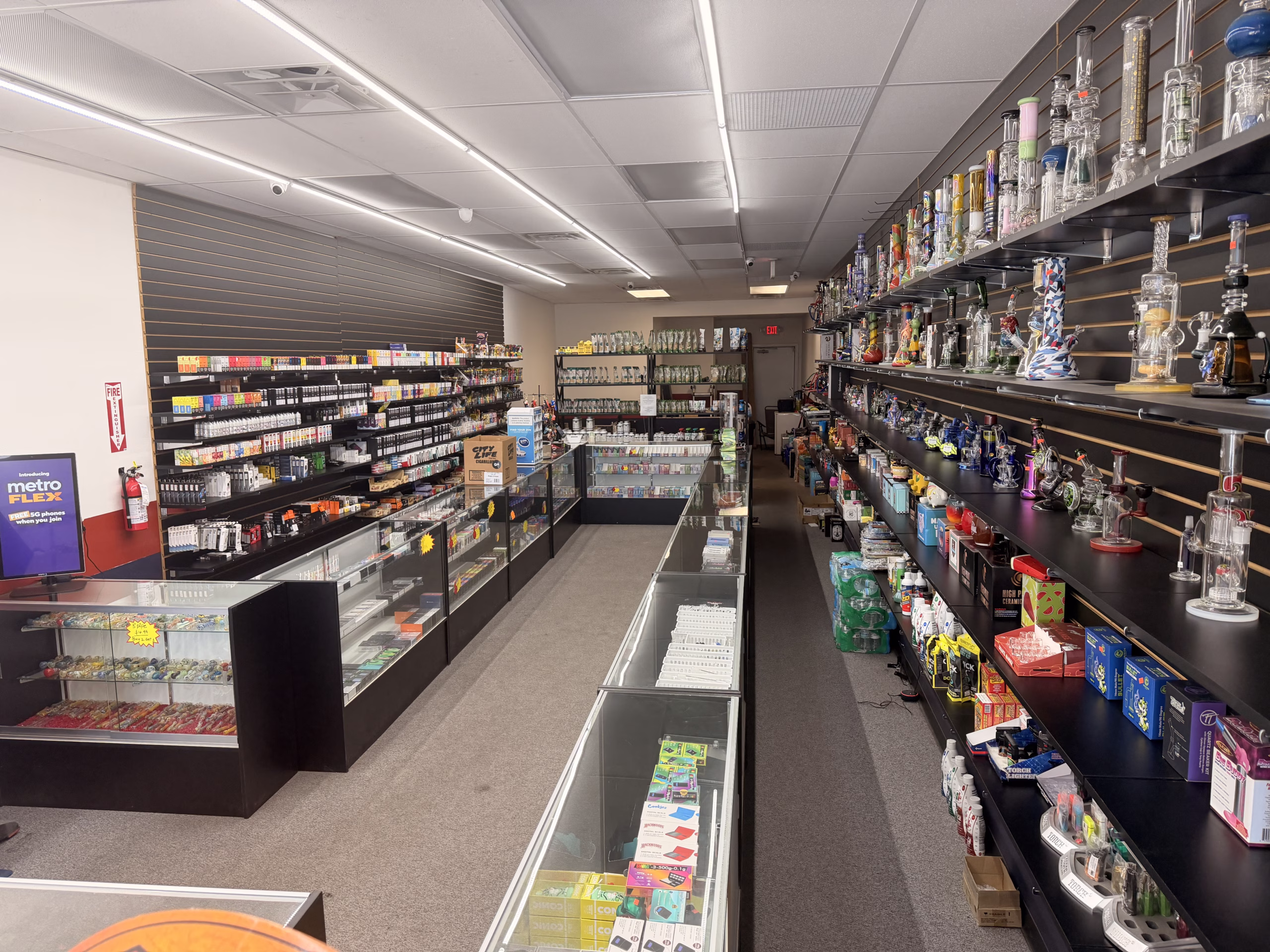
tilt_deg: -7.9
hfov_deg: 71.6
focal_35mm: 24
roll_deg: +2.0
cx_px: 635
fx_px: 881
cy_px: 476
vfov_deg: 56.8
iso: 160
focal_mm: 6.76
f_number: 1.78
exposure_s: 1/214
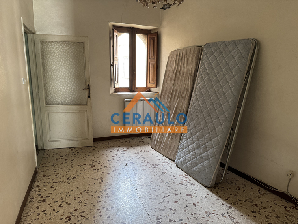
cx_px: 149
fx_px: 207
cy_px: 112
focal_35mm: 24
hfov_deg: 71.6
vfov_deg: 56.8
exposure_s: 1/60
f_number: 1.78
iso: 400
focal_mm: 6.76
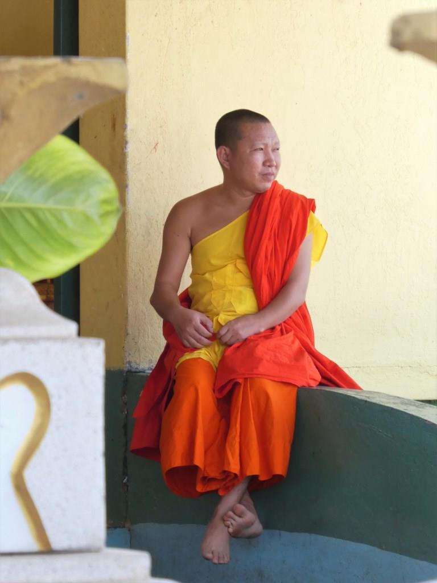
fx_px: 6278
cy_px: 292
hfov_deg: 4.0
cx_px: 218
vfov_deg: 5.3
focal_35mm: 373
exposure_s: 1/100
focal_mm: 66.8
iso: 320
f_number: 6
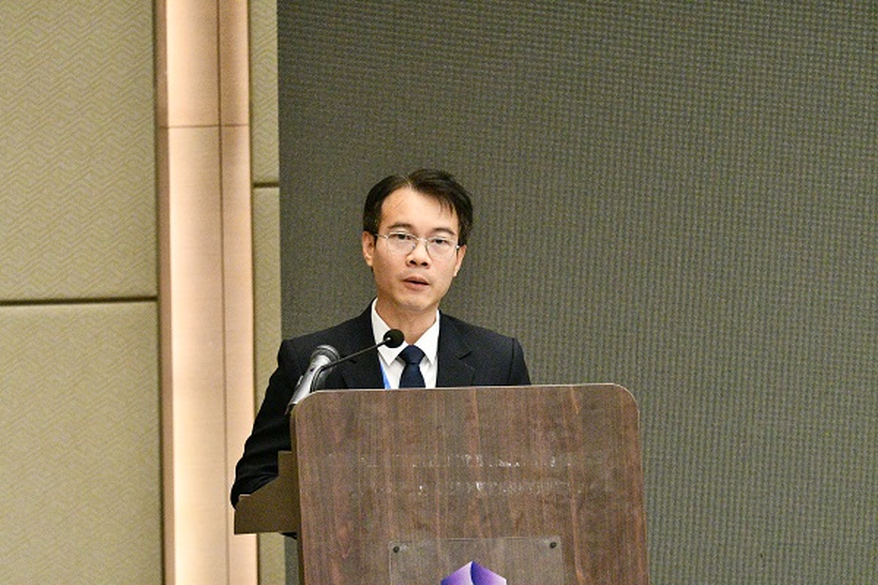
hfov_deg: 6.5
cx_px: 439
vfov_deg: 4.4
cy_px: 292
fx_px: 7682
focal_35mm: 315
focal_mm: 210
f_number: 5.3
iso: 12800
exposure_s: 1/500
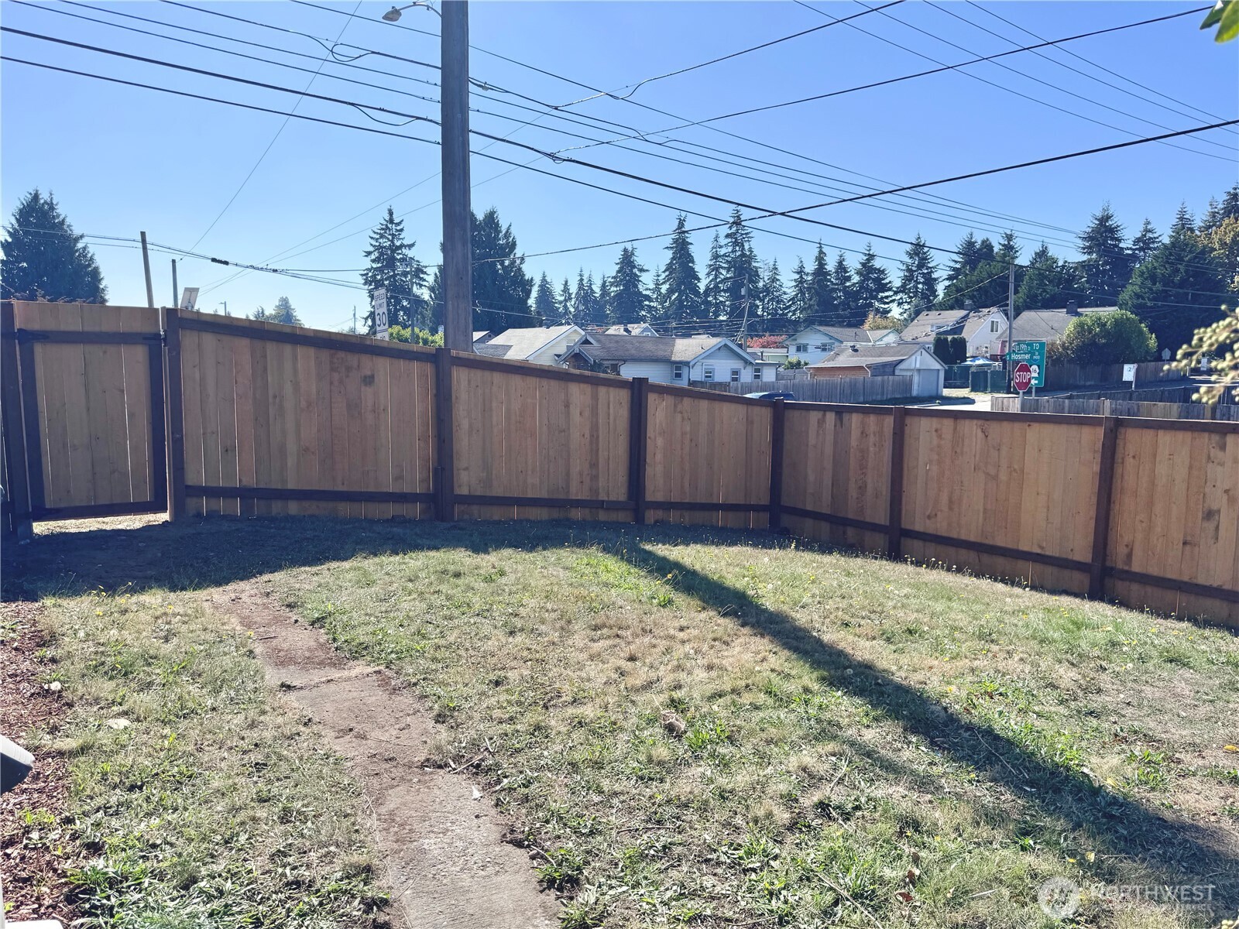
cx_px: 620
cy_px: 464
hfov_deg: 71.6
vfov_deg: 56.8
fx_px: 859
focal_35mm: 24
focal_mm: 6.76
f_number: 1.78
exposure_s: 1/5814
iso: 80
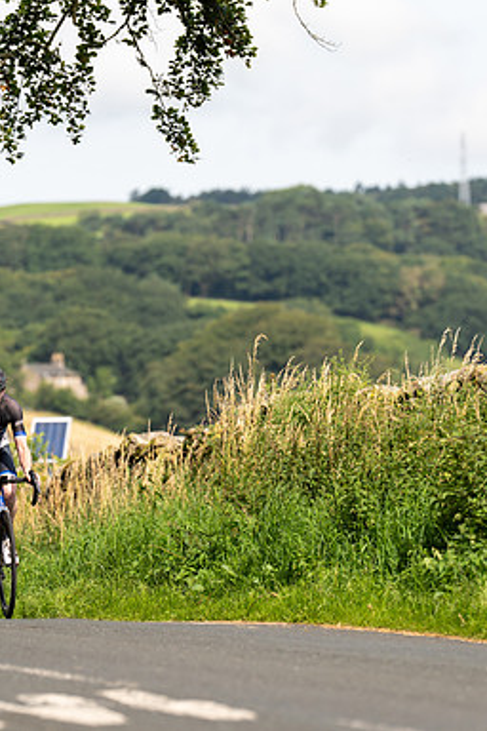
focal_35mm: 272
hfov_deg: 5.0
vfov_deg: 7.6
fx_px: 5519
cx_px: 34
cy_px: 365
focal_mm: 180
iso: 100
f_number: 4
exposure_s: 1/1000
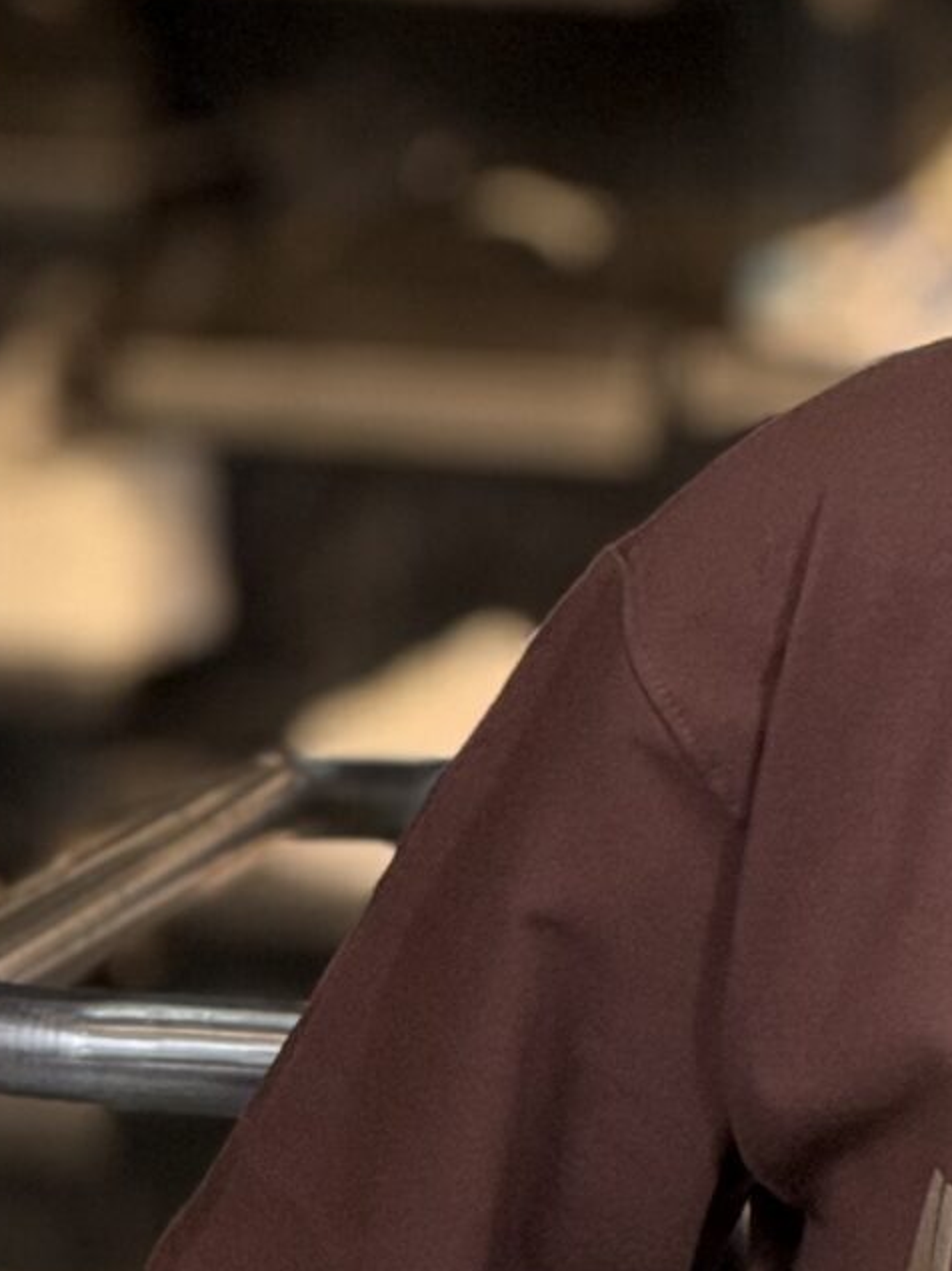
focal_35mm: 484
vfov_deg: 4.1
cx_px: 1384
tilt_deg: -6.0
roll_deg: -2.4
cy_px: 1483
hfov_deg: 3.1
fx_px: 17754
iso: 200
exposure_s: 1/100
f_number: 2.8
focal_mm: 15.66
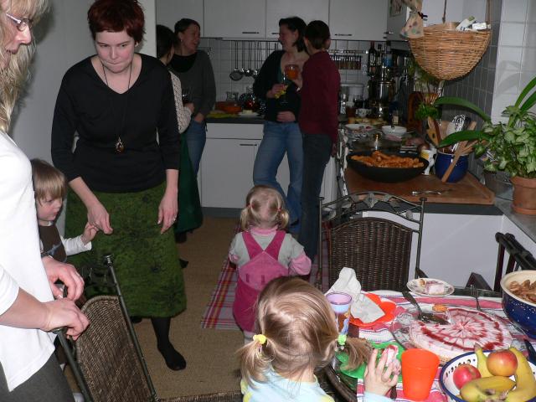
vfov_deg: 39.7
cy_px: 201
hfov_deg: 51.4
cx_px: 268
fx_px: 557
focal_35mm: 36
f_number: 2.8
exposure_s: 1/250
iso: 100
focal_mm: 6
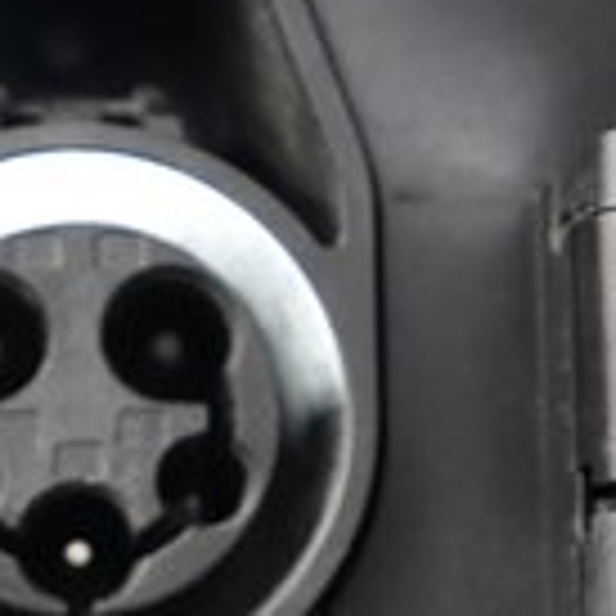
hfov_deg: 15.5
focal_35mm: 111
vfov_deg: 15.3
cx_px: 67
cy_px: 674
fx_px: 2235
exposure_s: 1/60
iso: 4000
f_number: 2.8
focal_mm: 28
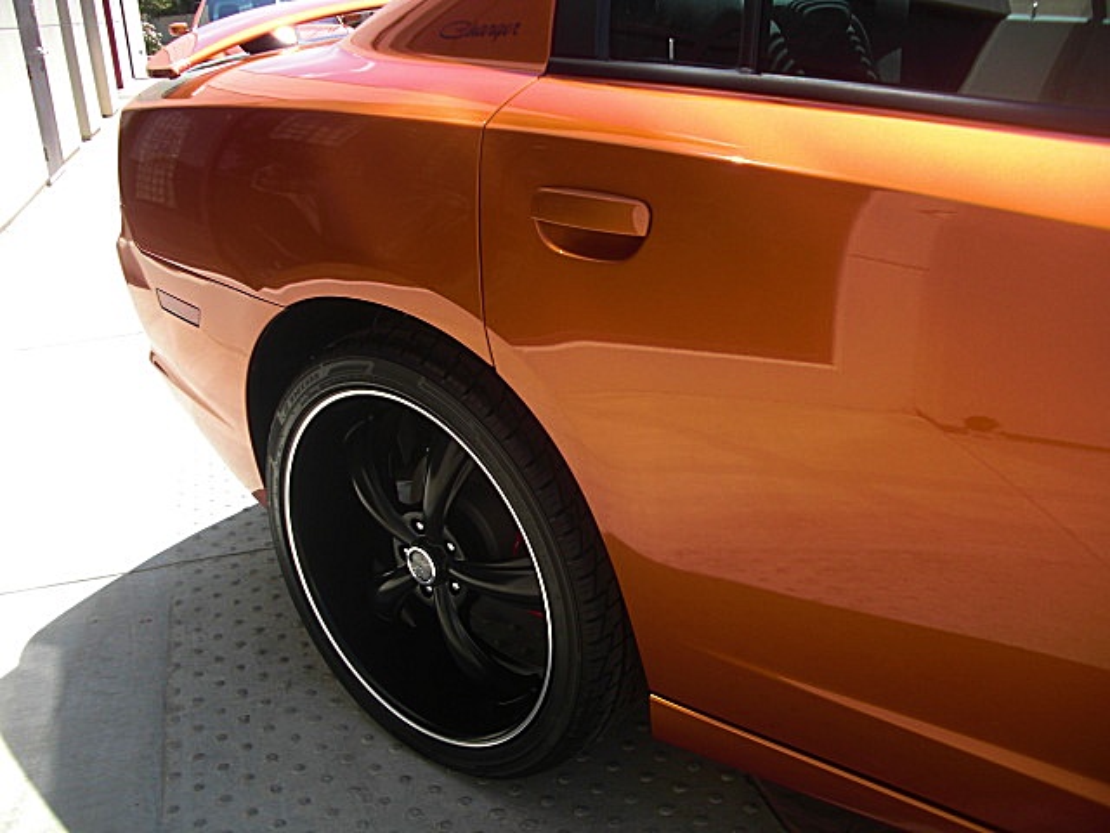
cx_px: 555
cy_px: 416
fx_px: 1154
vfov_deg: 39.7
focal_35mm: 36
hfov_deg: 51.4
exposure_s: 1/400
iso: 50
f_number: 2.8
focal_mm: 6.3
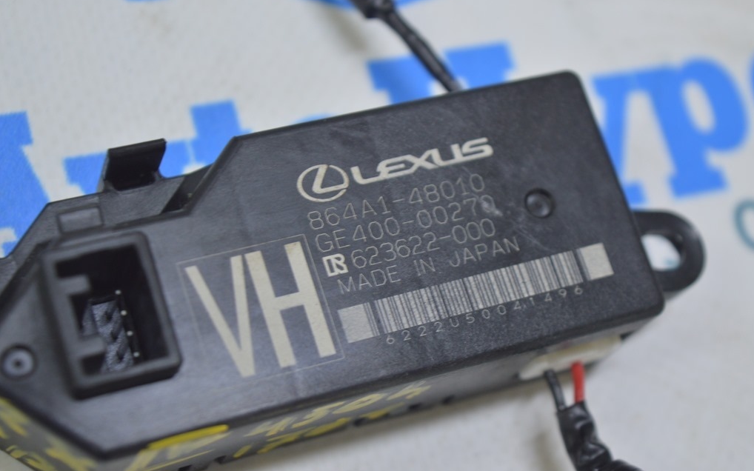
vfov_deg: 15.4
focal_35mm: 85
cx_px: 378
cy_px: 222
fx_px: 1736
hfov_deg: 24.5
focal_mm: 55
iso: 400
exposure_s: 1/20
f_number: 5.6
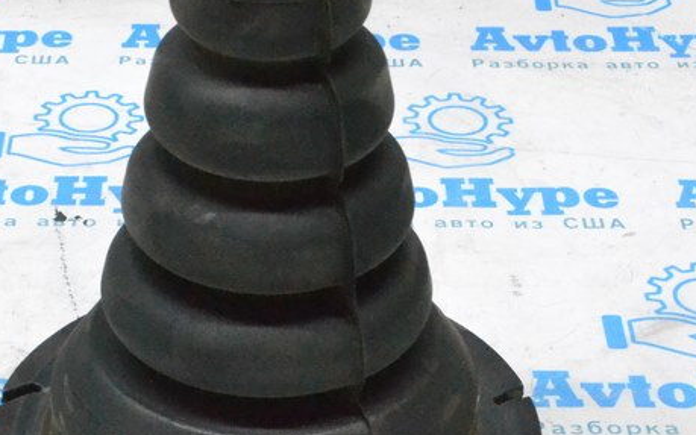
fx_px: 2201
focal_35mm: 116
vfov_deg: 11.3
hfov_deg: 17.9
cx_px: 252
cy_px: 293
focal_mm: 34
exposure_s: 1/160
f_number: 10
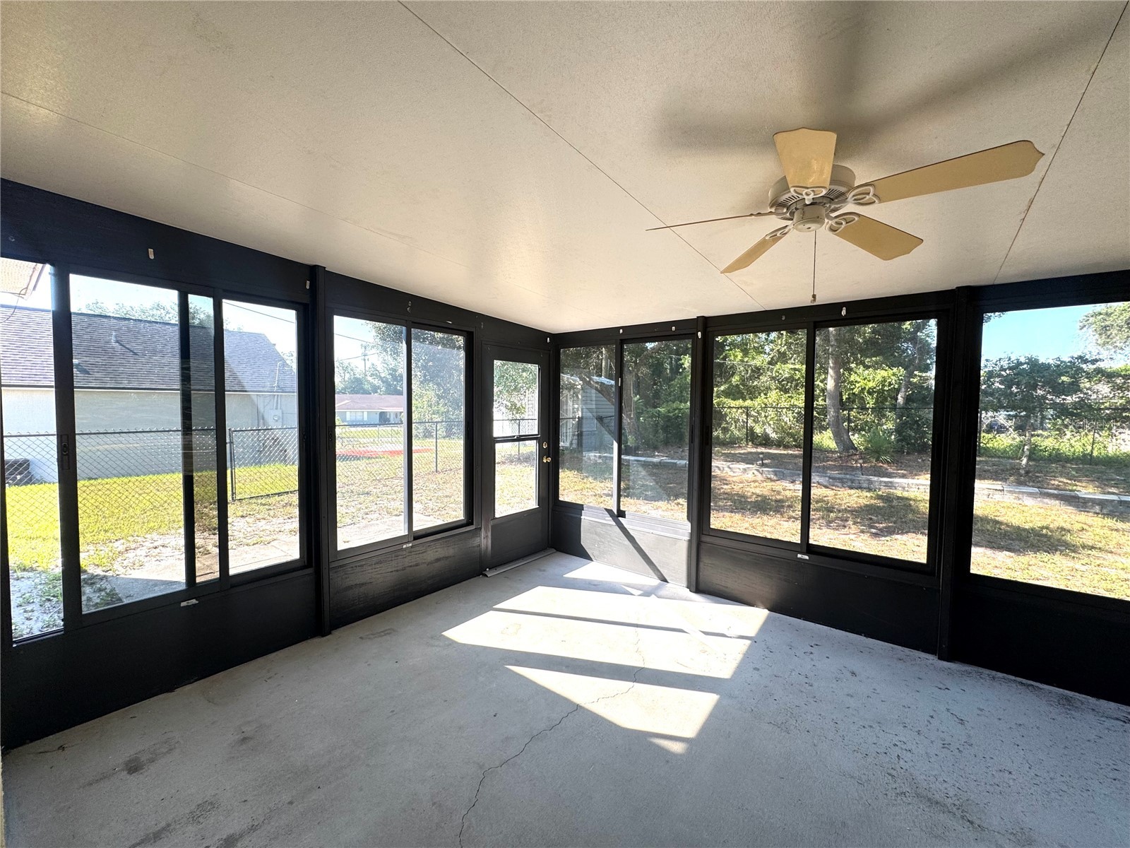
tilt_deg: -2.3
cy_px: 424
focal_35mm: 14
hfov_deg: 102.1
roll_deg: -0.4
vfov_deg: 85.7
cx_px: 565
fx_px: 457
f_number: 2.2
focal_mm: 2.22
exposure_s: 1/99
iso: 50
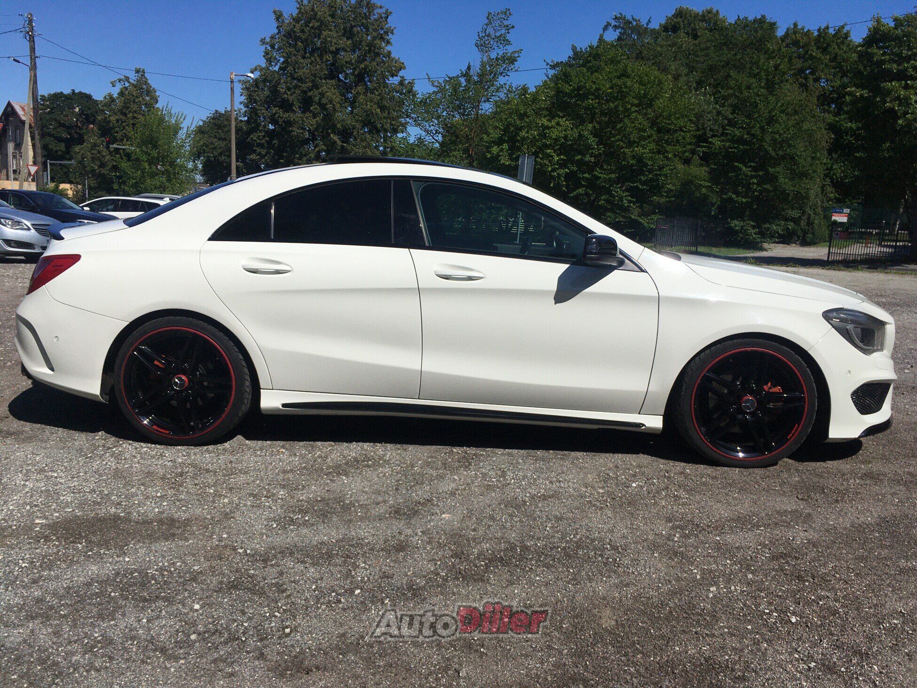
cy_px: 344
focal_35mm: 29
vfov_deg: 48.2
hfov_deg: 61.7
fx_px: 768
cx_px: 458
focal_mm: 4.15
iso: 25
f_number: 2.2
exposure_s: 1/5495
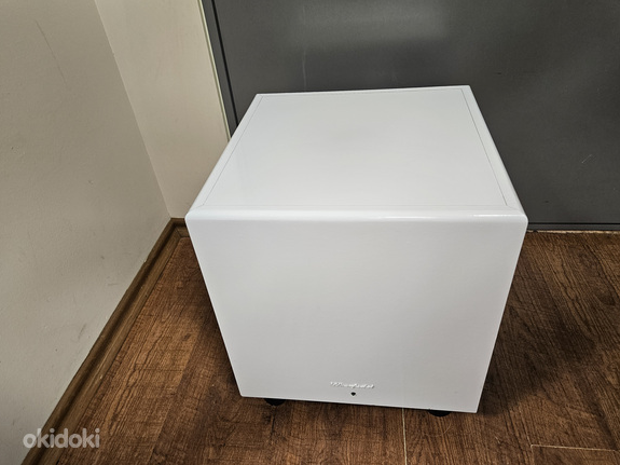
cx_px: 316
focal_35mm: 24
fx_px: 430
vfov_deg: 56.8
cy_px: 233
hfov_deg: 71.6
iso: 320
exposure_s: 1/100
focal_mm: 5.4
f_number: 1.8
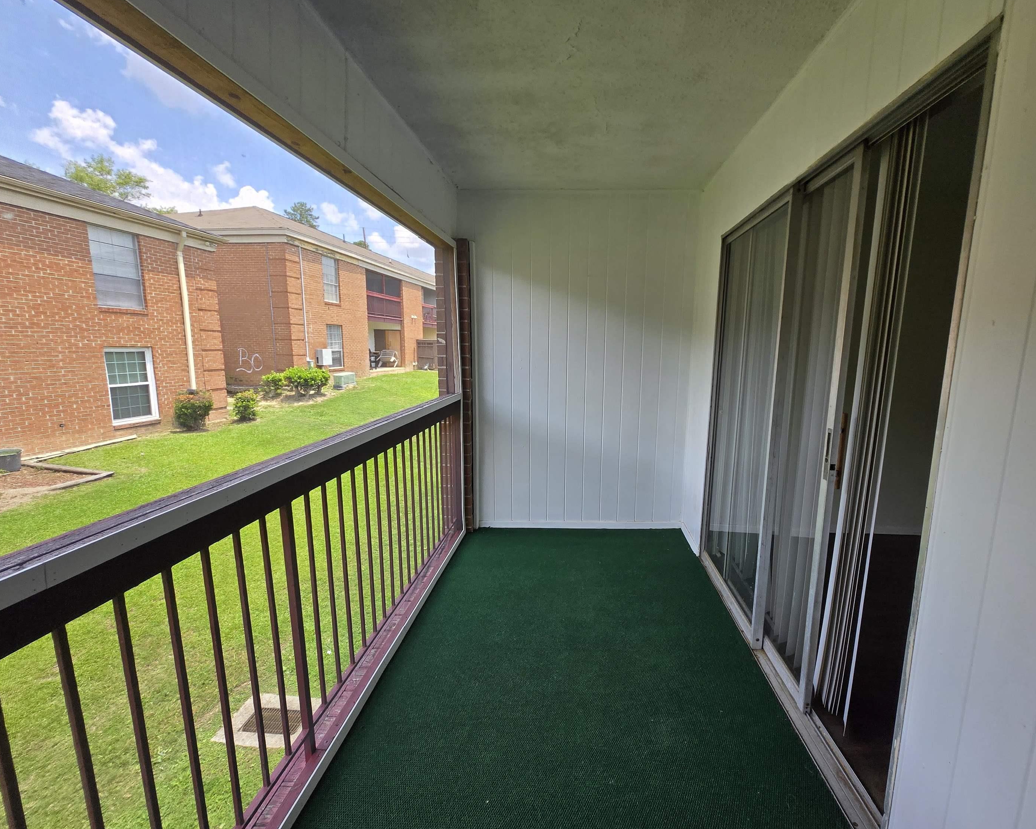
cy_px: 411
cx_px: 568
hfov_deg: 100.4
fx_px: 429
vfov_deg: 88.0
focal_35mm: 14
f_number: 2.2
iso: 25
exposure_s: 1/140
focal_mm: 1.7
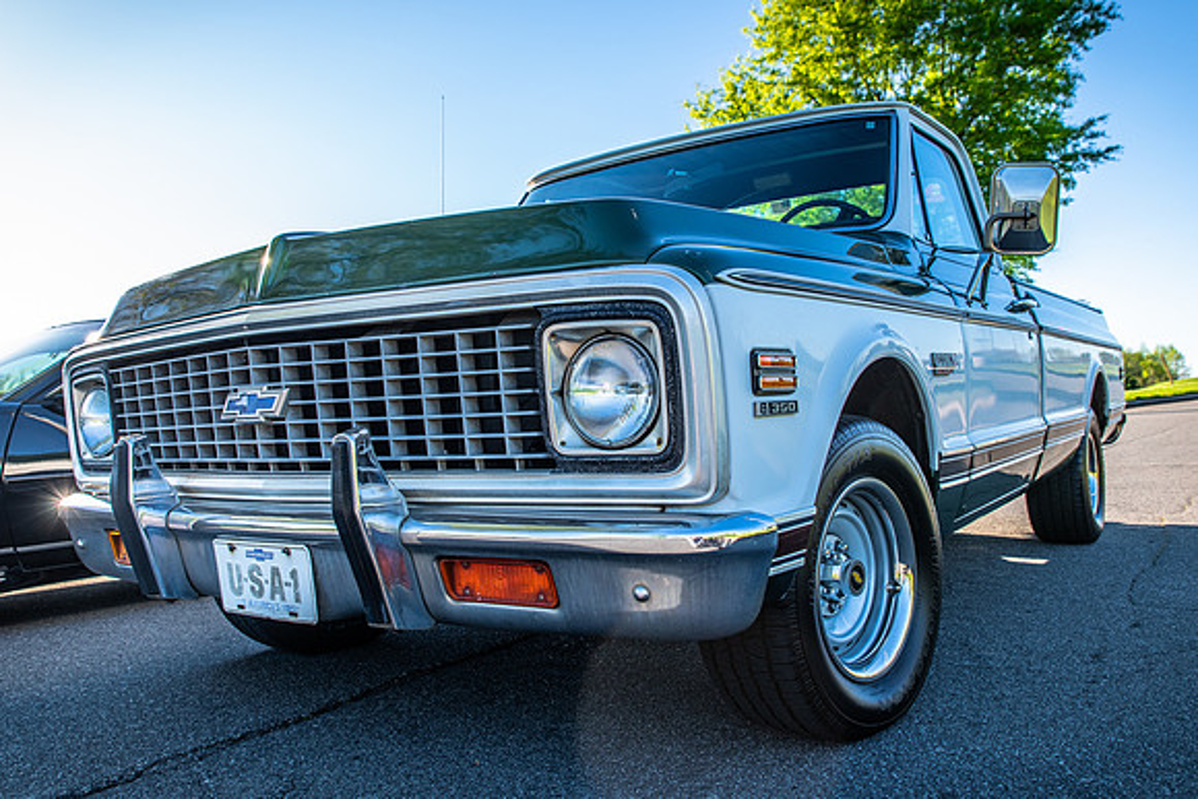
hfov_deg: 63.8
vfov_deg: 45.1
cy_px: 377
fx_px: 962
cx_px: 607
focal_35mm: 29
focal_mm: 24
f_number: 6.3
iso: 125
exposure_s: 1/250
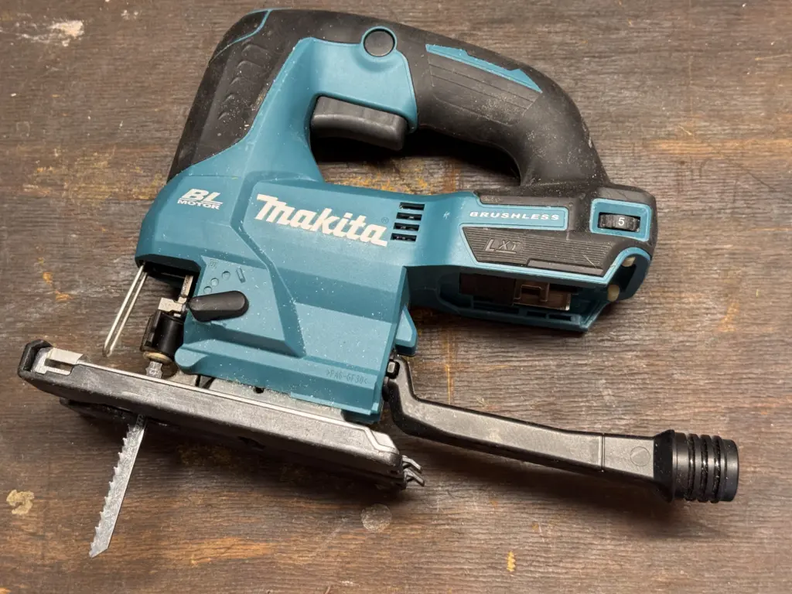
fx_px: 1098
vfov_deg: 30.3
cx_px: 396
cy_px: 297
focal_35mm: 48
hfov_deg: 39.7
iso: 160
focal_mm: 6.76
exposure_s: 1/50
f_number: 1.78
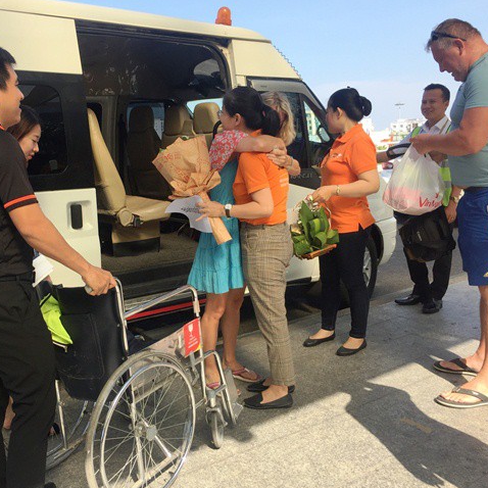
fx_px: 558
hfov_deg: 46.7
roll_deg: +0.9
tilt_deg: -9.6
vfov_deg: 47.2
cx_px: 178
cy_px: 247
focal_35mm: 35
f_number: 2.2
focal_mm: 4.15
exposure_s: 1/898
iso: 32
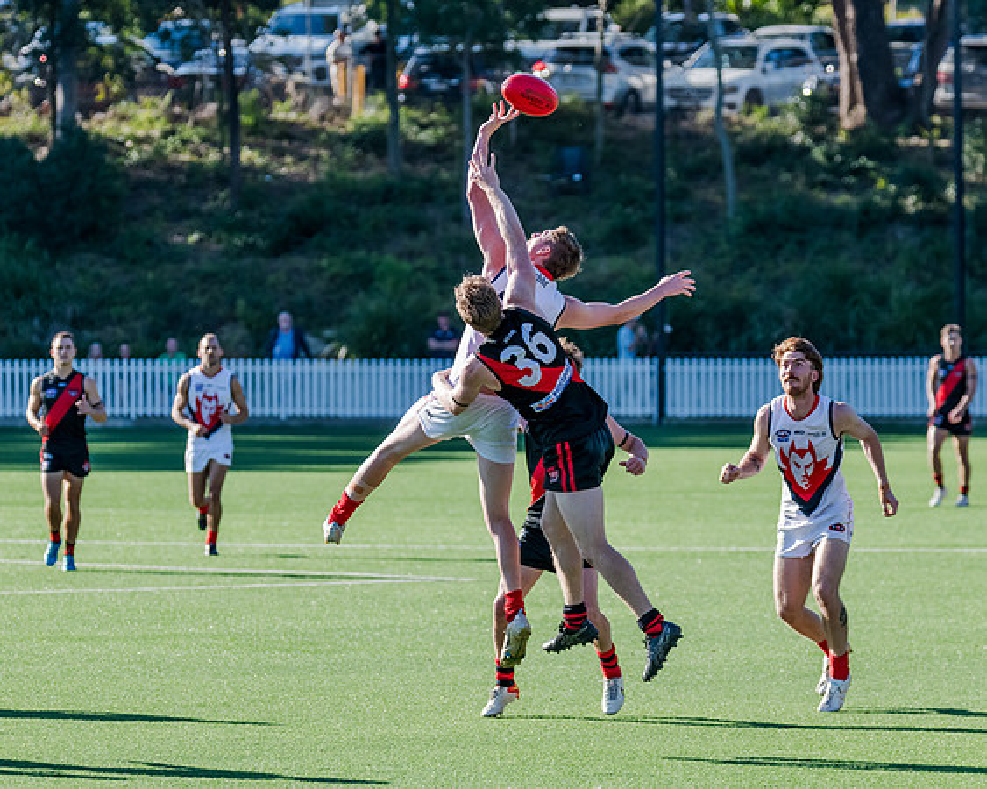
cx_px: 428
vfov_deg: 5.4
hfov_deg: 6.7
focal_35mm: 287
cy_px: 371
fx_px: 8370
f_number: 6.3
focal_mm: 240
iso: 800
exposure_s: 1/1600
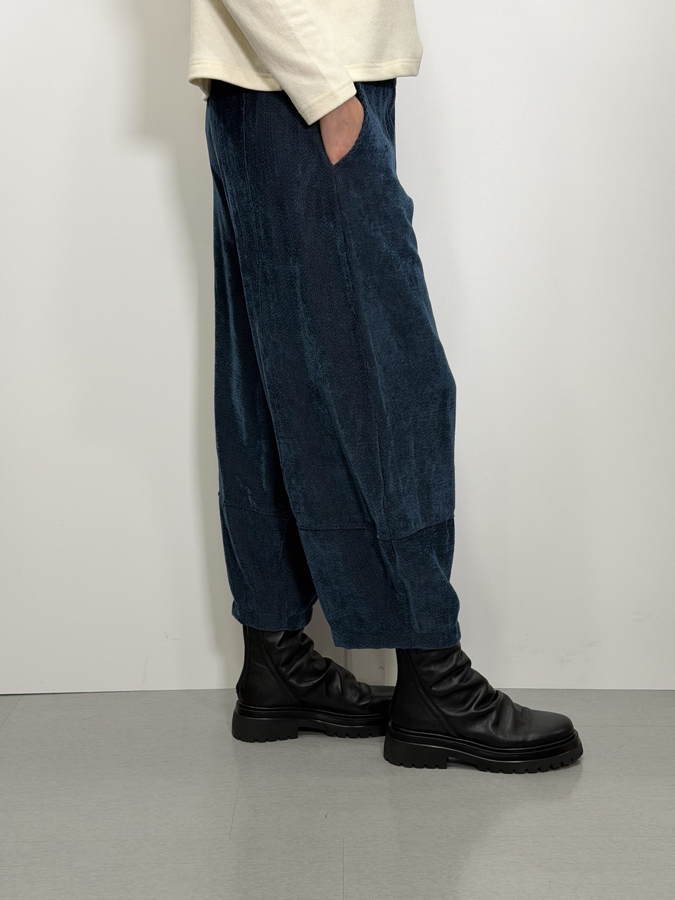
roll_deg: +0.8
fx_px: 1248
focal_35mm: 48
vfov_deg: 39.7
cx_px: 338
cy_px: 450
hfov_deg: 30.3
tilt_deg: -9.7
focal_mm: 6.76
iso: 50
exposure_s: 1/121
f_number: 1.78
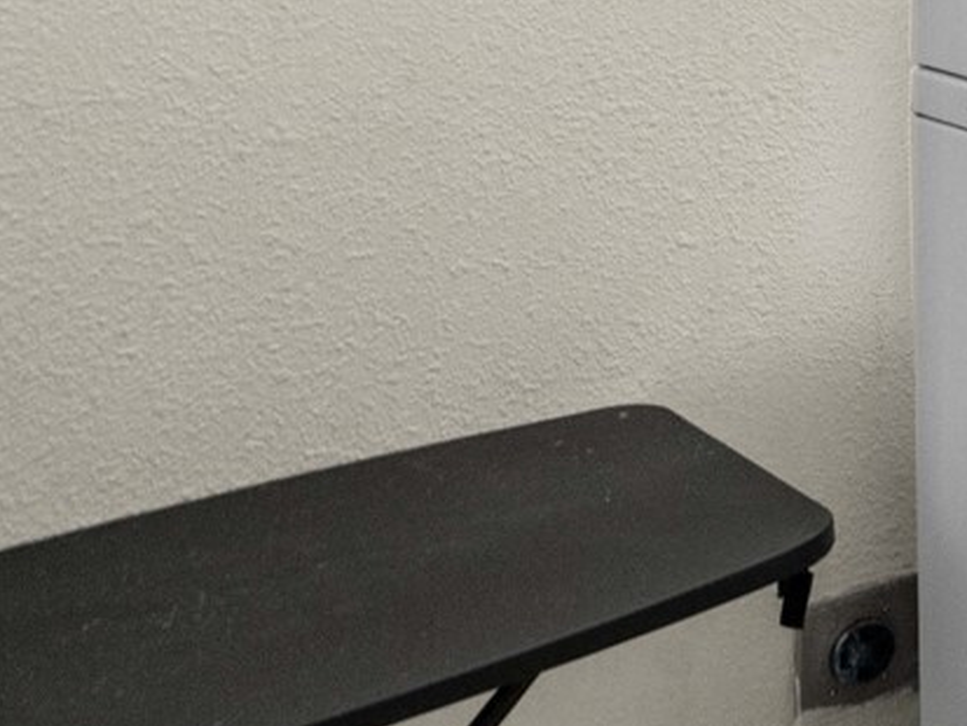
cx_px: 1832
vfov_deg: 17.5
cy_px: -388
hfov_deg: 18.7
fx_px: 2096
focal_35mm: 75
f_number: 8
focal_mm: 19
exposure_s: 1/8
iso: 2000
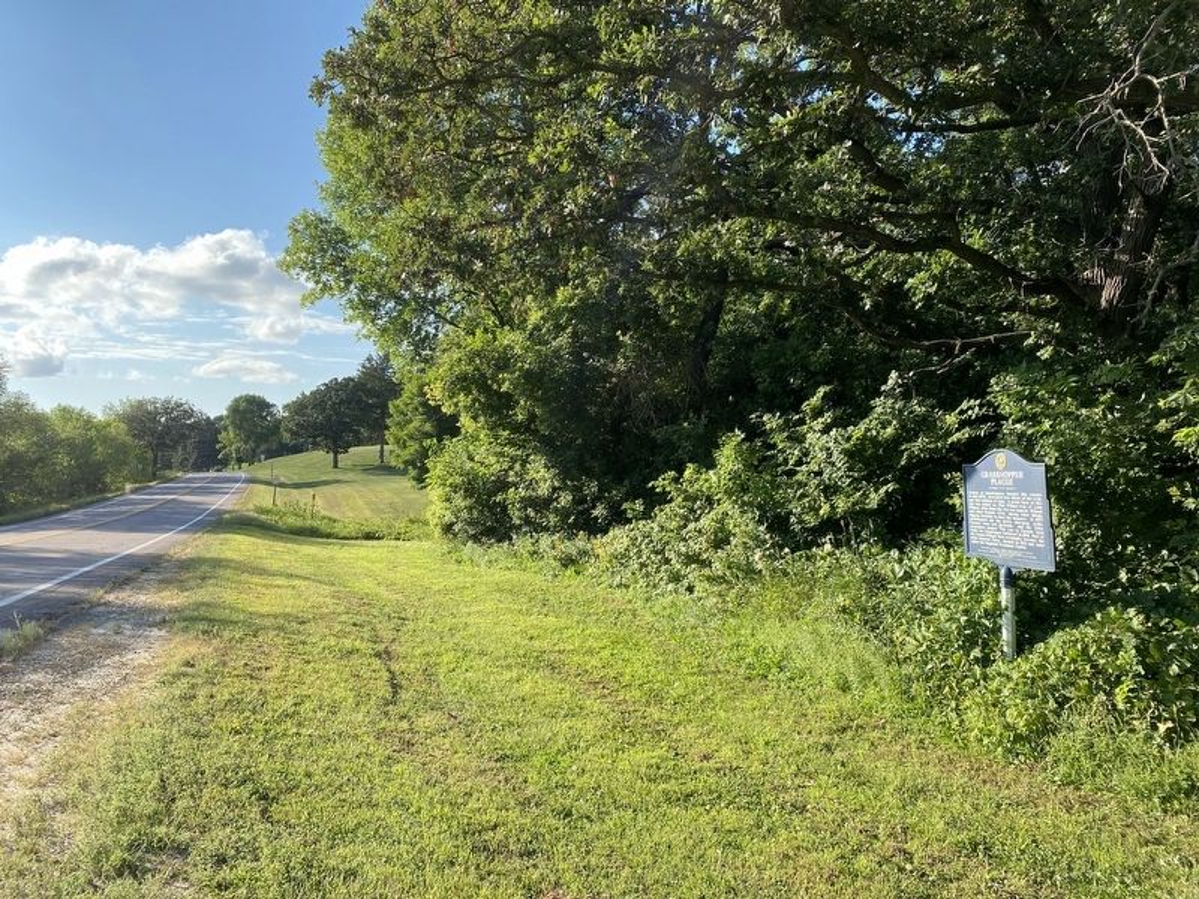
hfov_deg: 67.3
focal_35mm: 26
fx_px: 901
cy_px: 450
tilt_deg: +2.3
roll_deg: -0.2
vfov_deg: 53.1
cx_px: 600
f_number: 1.8
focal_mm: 4.25
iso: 32
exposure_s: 1/934
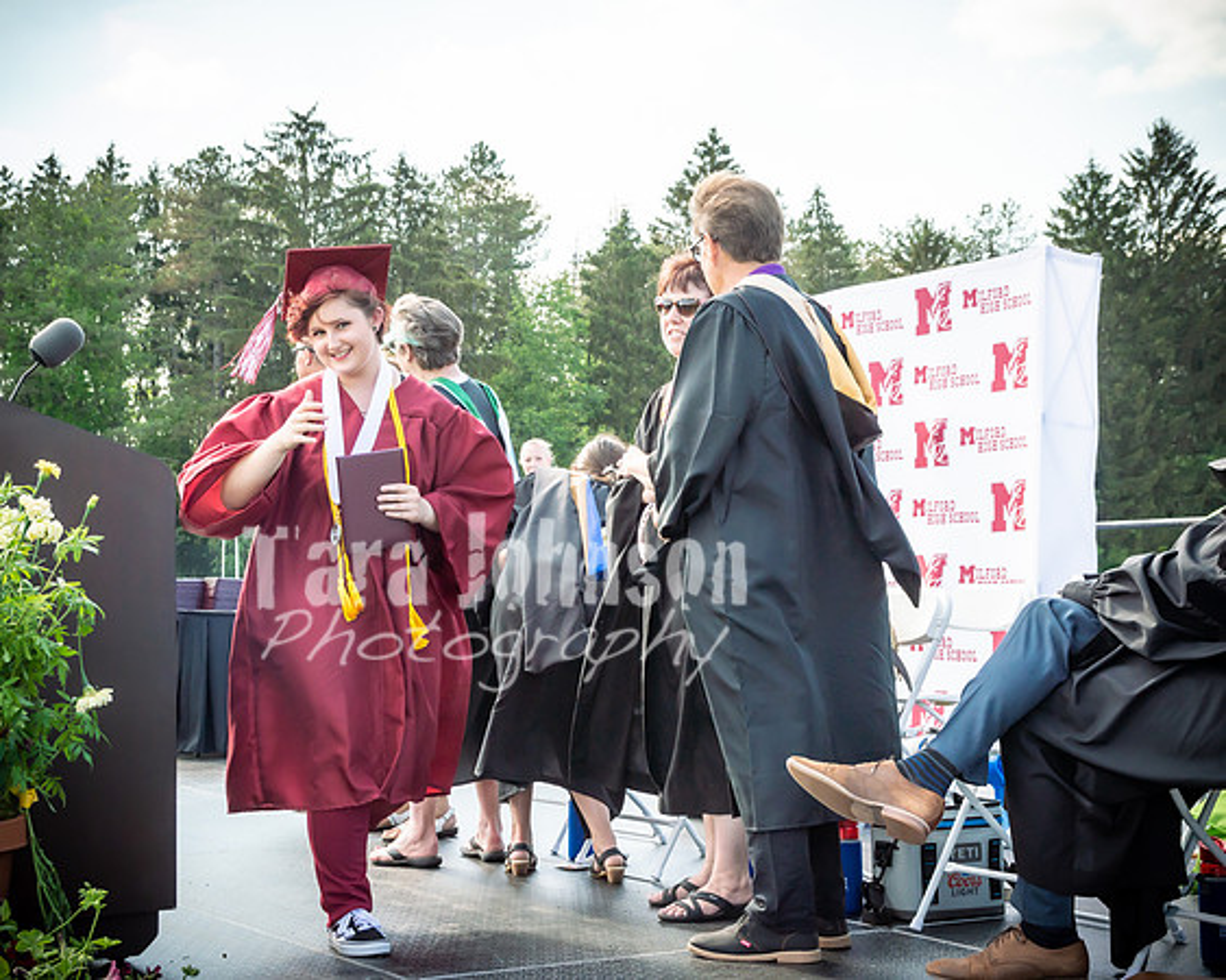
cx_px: 613
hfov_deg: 31.0
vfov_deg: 25.0
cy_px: 490
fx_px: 2209
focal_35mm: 61
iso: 200
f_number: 7.1
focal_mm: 36
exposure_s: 1/500
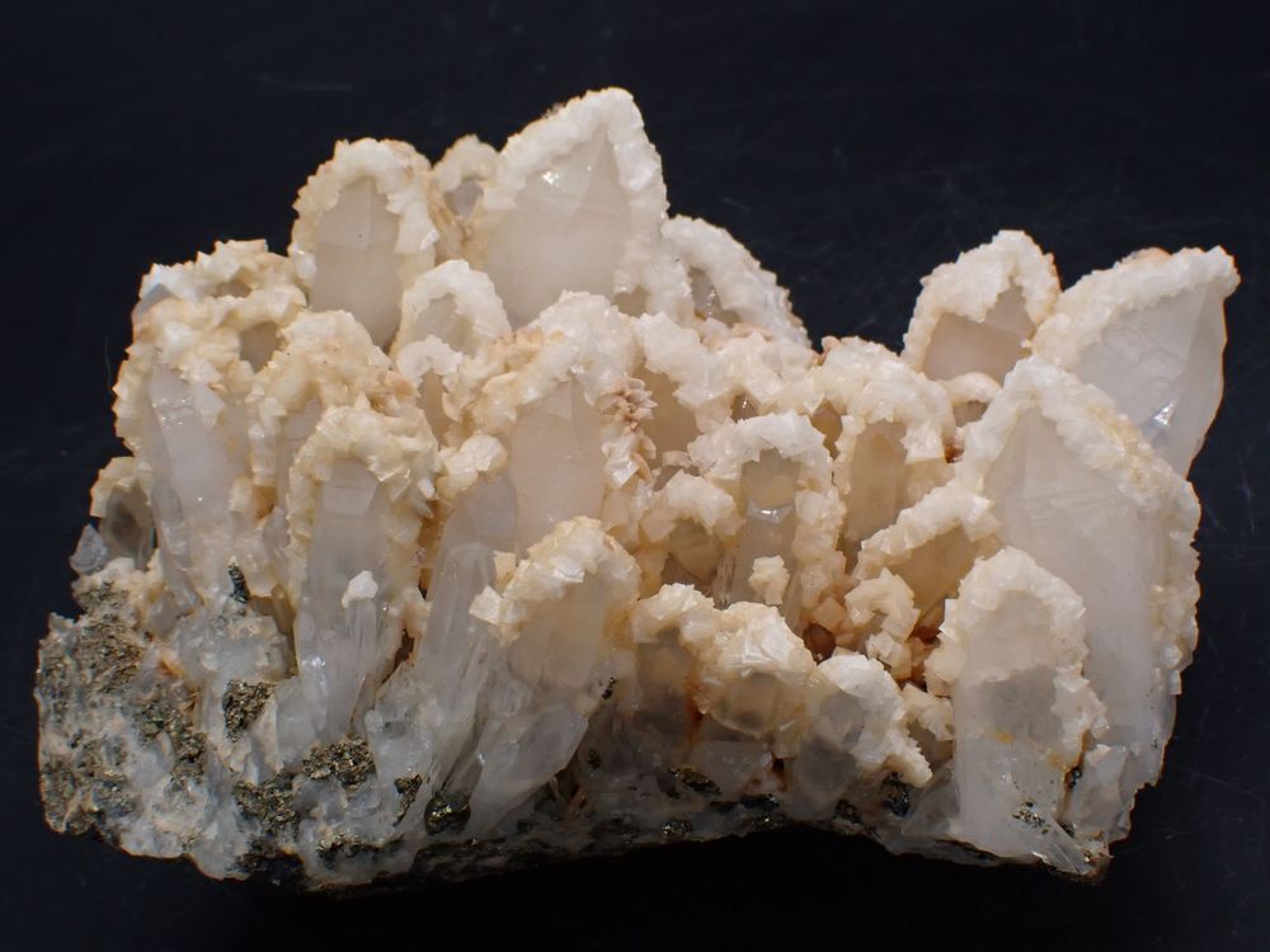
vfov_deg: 14.8
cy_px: 476
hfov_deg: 19.6
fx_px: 3669
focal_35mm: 100
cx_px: 635
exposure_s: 1/400
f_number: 6.3
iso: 320
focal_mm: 18
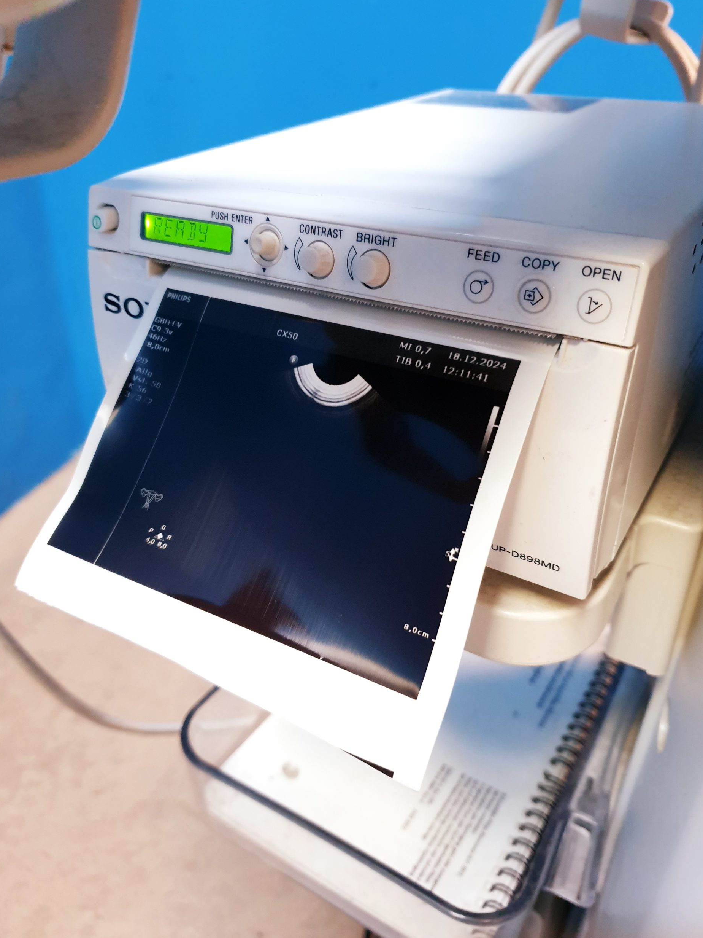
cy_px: 467
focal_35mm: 27
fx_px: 731
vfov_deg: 65.3
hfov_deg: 51.4
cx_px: 351
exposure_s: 1/50
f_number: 1.5
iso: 250
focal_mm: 4.3
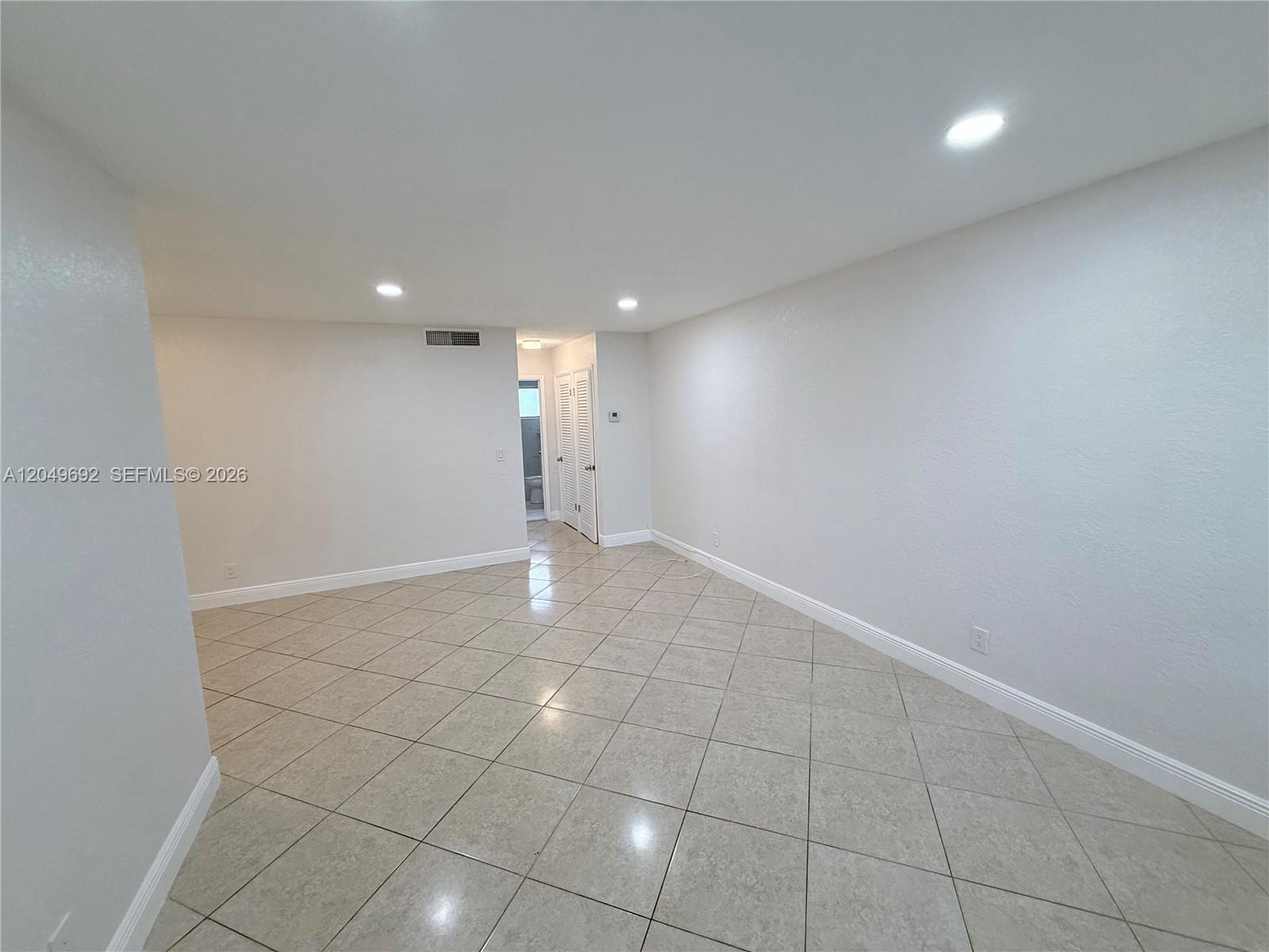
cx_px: 634
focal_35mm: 14
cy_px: 476
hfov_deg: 102.1
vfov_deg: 85.7
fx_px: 513
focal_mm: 2.22
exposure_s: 1/120
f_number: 2.2
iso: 125
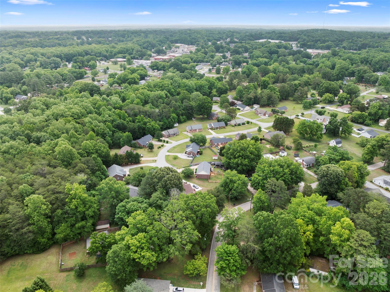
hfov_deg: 71.6
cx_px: 195
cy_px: 146
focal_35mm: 24
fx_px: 270
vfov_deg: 56.8
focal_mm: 12.29
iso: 190
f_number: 2.8
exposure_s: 1/1000
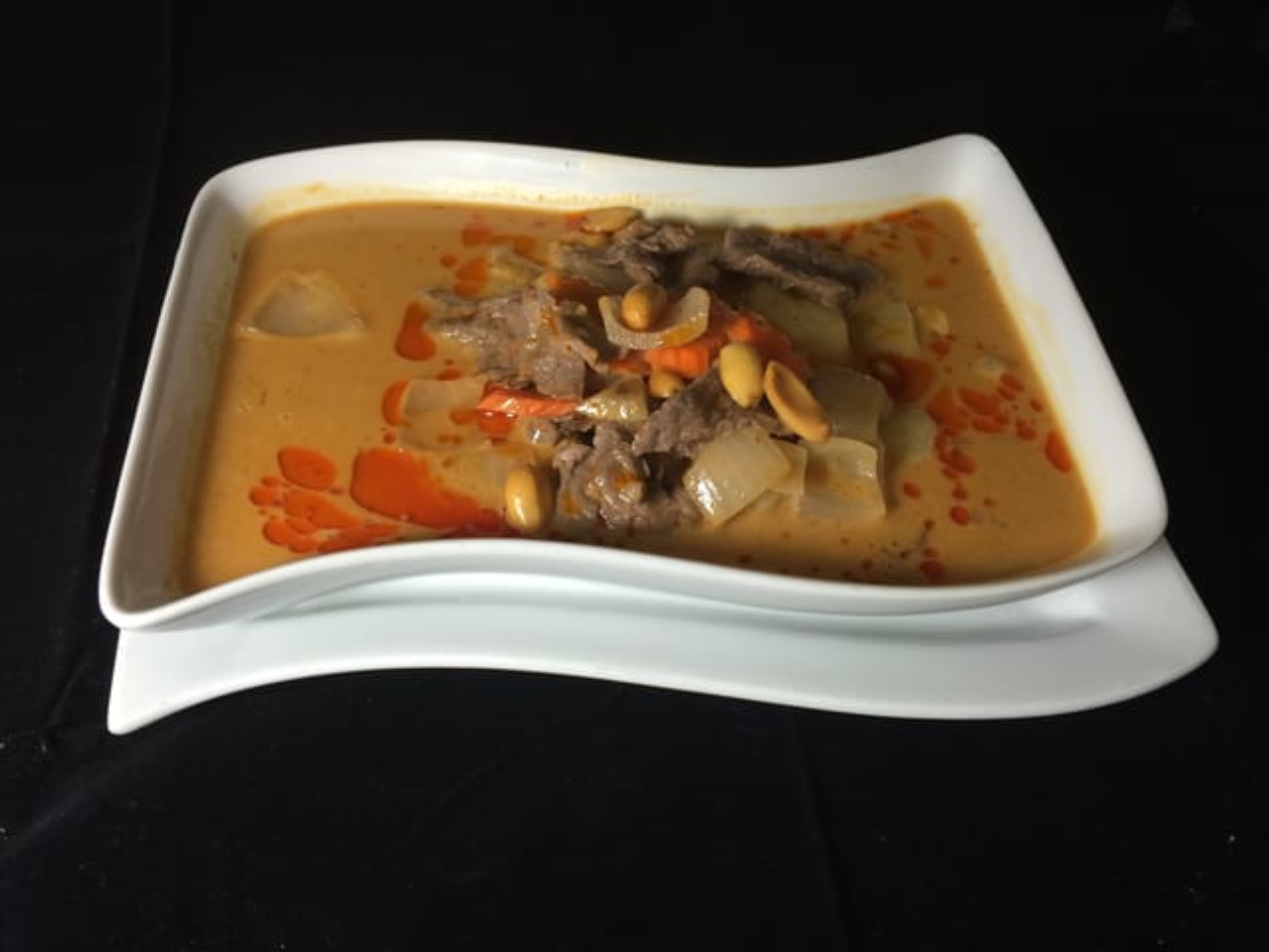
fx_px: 1063
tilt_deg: -52.4
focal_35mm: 29
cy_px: 476
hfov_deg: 61.7
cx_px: 634
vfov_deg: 48.2
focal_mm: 4.15
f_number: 2.2
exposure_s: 1/40
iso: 32
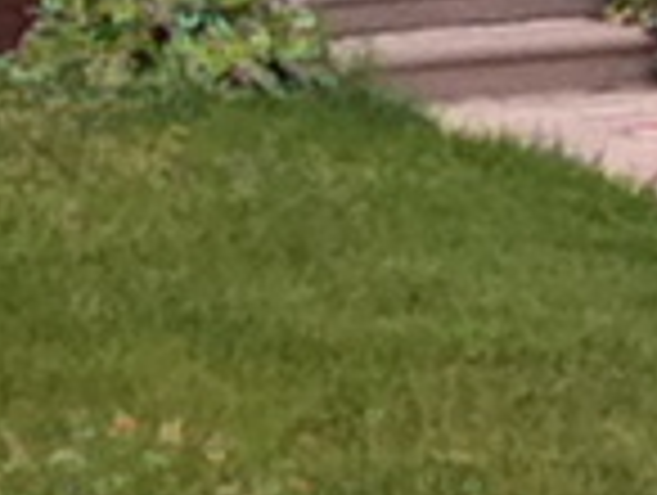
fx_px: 2909
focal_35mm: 153
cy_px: -454
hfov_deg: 12.9
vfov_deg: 9.2
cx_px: 243
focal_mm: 3.85
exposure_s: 1/1528
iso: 125
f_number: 2.4
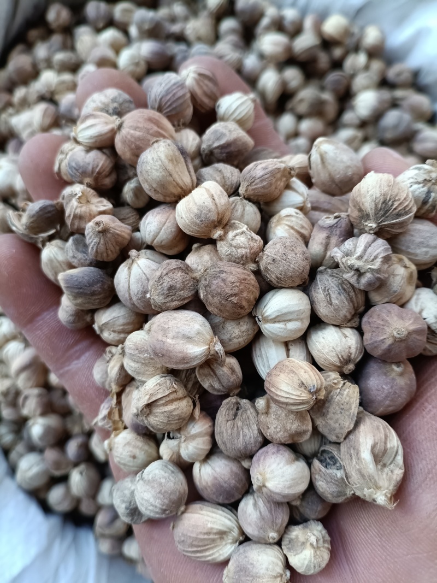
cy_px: 292
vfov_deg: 67.3
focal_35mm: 26
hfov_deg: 53.1
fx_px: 438
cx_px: 218
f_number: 1.8
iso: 287
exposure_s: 1/120
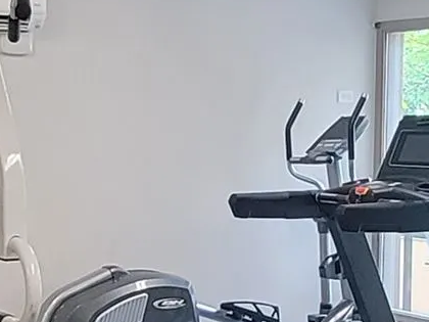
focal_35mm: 95
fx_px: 1177
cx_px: 184
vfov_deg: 15.5
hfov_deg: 20.6
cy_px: 198
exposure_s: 1/60
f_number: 2.2
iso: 200
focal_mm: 2.2
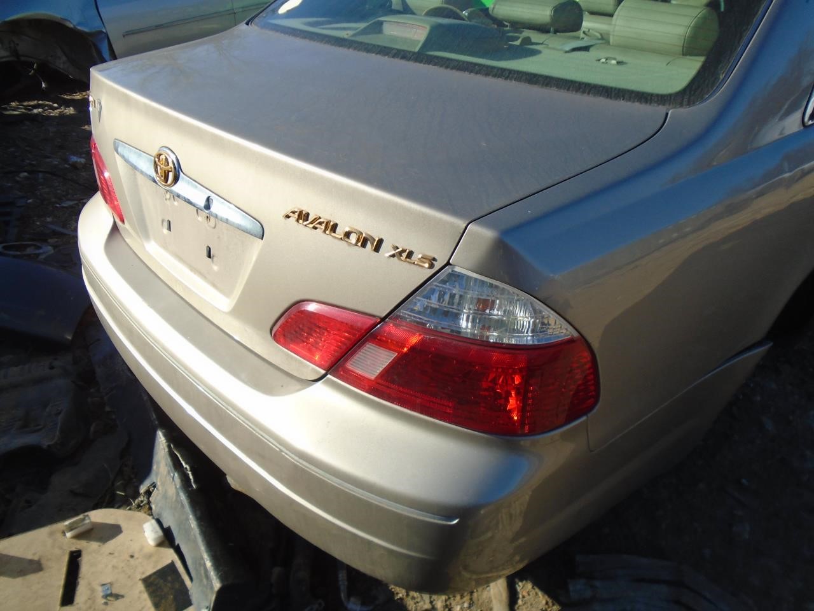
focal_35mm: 26
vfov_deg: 53.1
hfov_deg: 67.3
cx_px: 407
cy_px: 306
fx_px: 611
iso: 100
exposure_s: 1/160
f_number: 8
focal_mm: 4.6
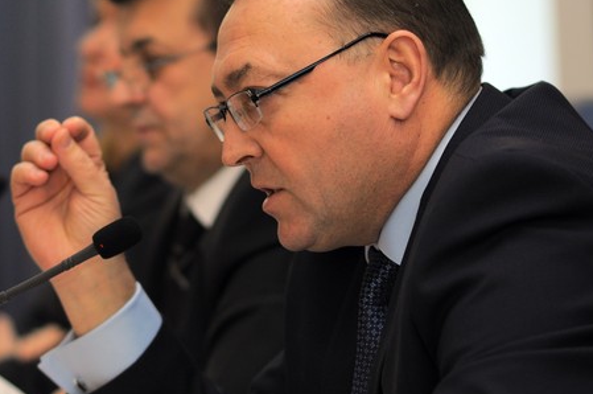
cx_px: 248
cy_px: 214
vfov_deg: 6.9
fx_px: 3270
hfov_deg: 10.4
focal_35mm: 199
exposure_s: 1/400
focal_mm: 85
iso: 400
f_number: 2.2
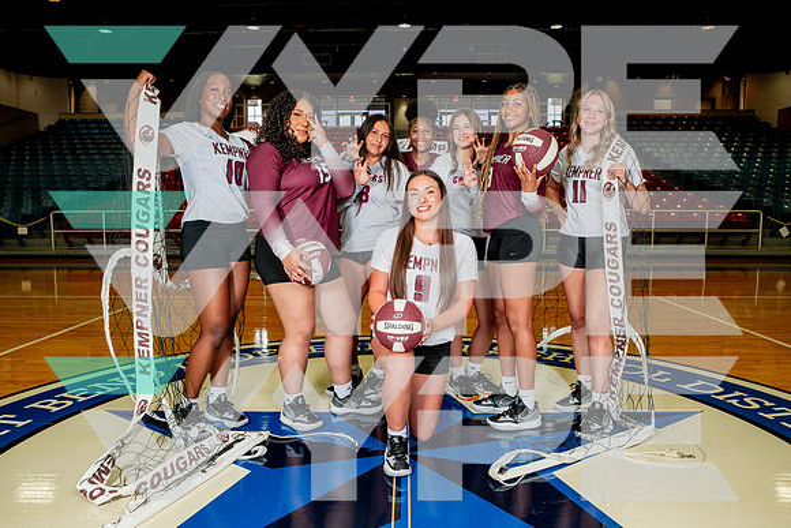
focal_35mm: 26
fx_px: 571
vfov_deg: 49.6
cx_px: 396
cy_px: 264
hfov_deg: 69.4
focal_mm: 26
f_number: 7.1
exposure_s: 1/200
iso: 800
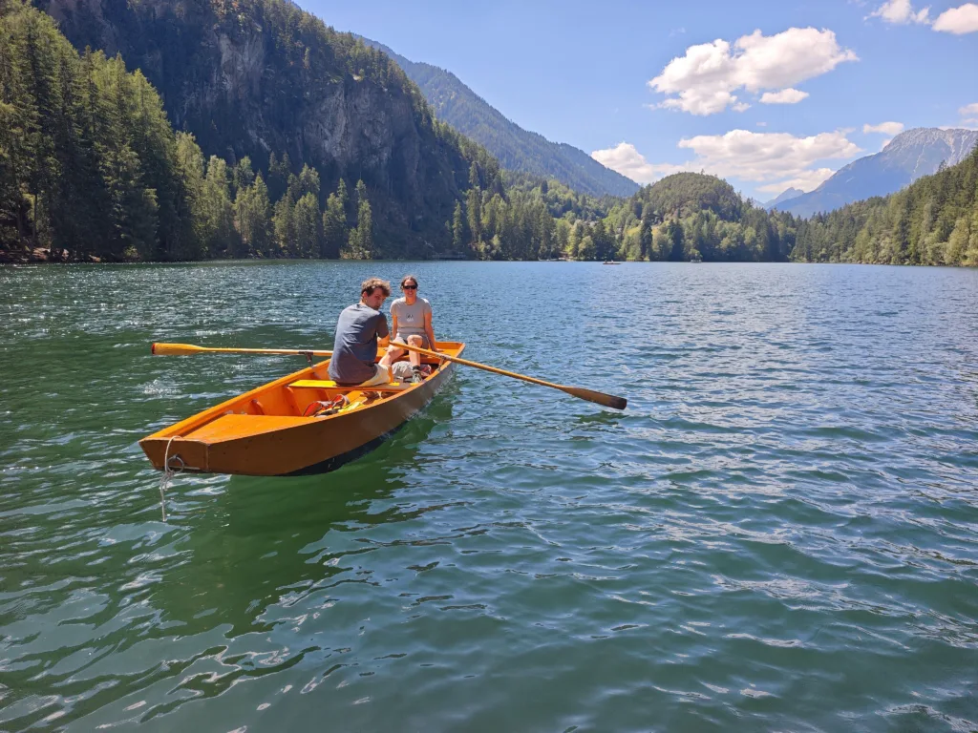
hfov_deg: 73.9
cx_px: 489
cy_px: 366
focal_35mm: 23
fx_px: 650
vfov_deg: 58.9
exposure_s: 1/1301
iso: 50
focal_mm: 8.72
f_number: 2
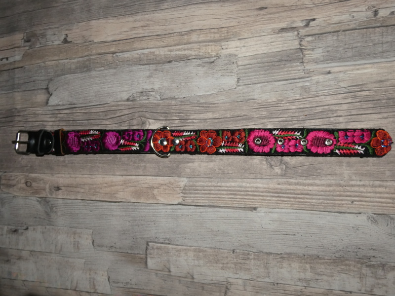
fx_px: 228
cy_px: 148
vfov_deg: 66.0
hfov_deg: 81.7
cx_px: 198
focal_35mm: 20
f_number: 2.8
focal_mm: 3.6
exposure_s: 1/125
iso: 160
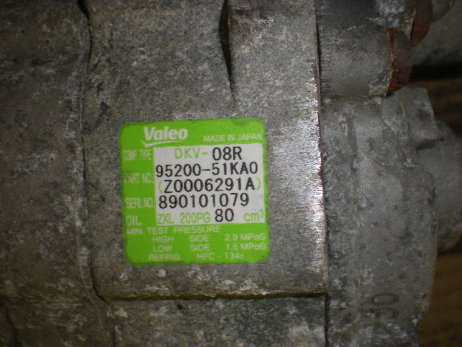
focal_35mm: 38
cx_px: 231
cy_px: 174
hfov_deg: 49.0
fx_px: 507
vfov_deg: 37.7
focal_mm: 6.3
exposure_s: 1/30
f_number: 4.6
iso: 64
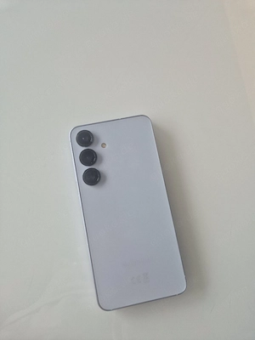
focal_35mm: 23
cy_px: 170
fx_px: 226
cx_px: 128
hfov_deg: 58.9
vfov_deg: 73.9
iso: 64
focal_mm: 5.4
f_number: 1.8
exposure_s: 1/182
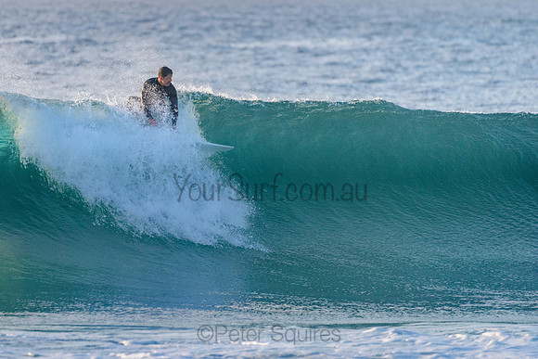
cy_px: 142
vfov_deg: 2.2
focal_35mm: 612
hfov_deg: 3.4
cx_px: 209
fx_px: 9152
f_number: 5.6
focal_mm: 500
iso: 1100
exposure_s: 1/2000
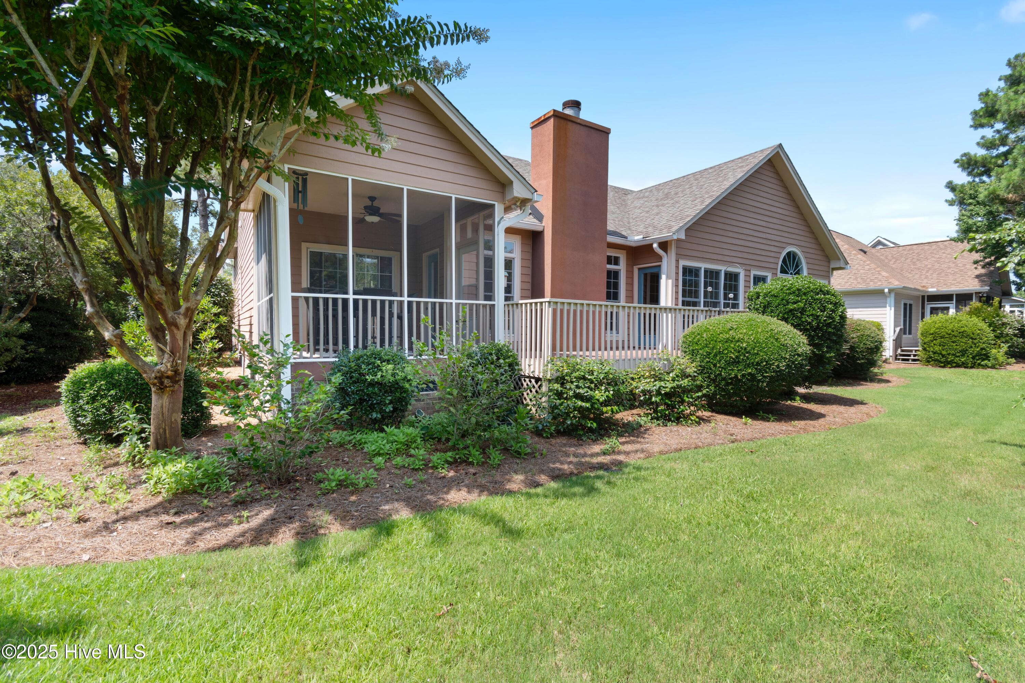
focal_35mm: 15
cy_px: 342
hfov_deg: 100.4
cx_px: 512
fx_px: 427
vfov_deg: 77.3
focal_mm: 10
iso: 100
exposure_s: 1/80
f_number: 4.5
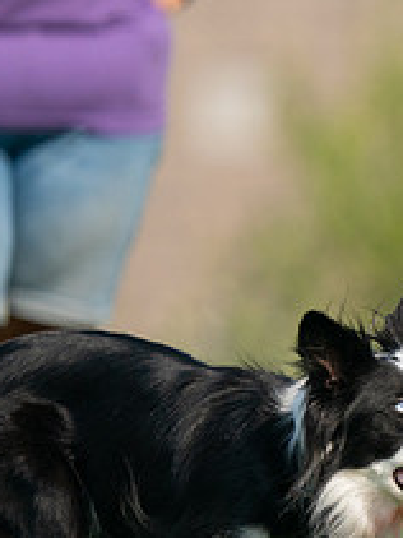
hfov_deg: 0.9
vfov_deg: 1.3
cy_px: 241
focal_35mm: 1585
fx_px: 24628
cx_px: 666
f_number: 6.3
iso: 1000
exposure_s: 1/4000
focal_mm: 600
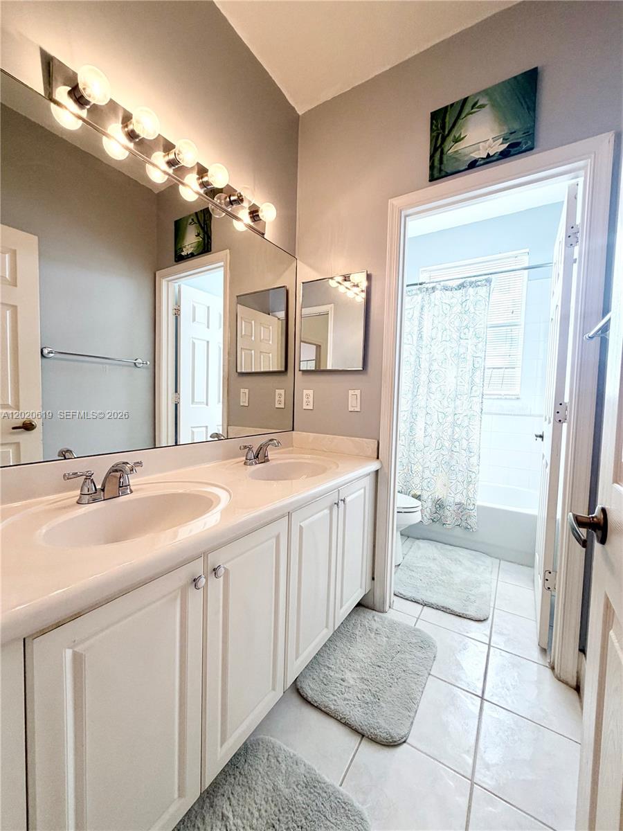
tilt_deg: -2.7
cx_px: 312
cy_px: 416
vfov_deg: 102.1
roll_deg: -1.6
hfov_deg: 85.7
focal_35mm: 14
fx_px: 336
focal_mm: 2.22
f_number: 2.2
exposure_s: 1/120
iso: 64
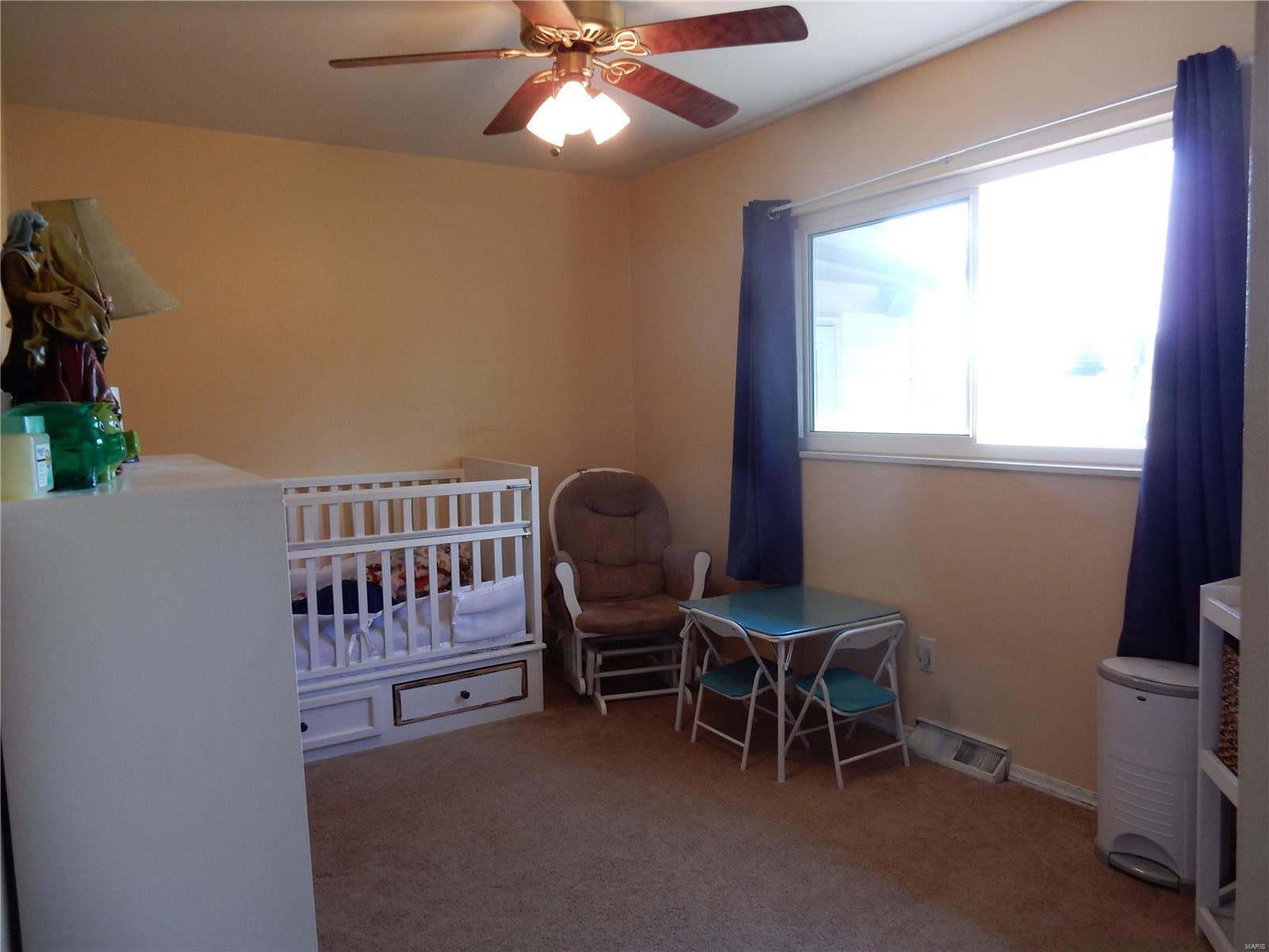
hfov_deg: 69.4
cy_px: 476
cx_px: 634
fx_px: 916
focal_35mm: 25
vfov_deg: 54.9
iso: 125
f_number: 3.7
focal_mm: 4.5
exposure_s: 1/30
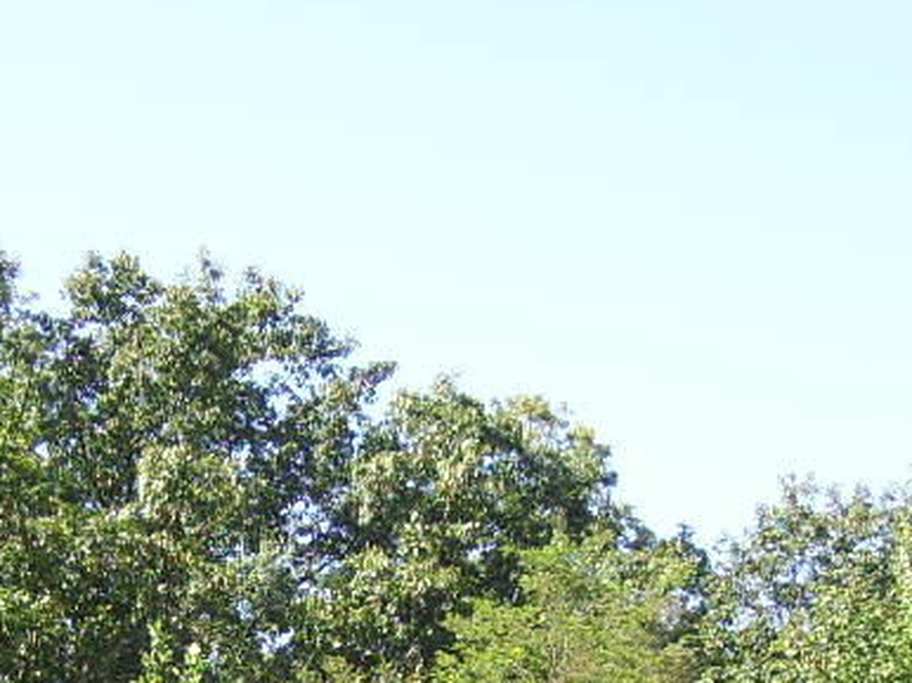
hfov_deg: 17.5
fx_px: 2949
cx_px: 324
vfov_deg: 12.9
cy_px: 822
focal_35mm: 112
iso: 80
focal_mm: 6
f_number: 2.7
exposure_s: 1/500
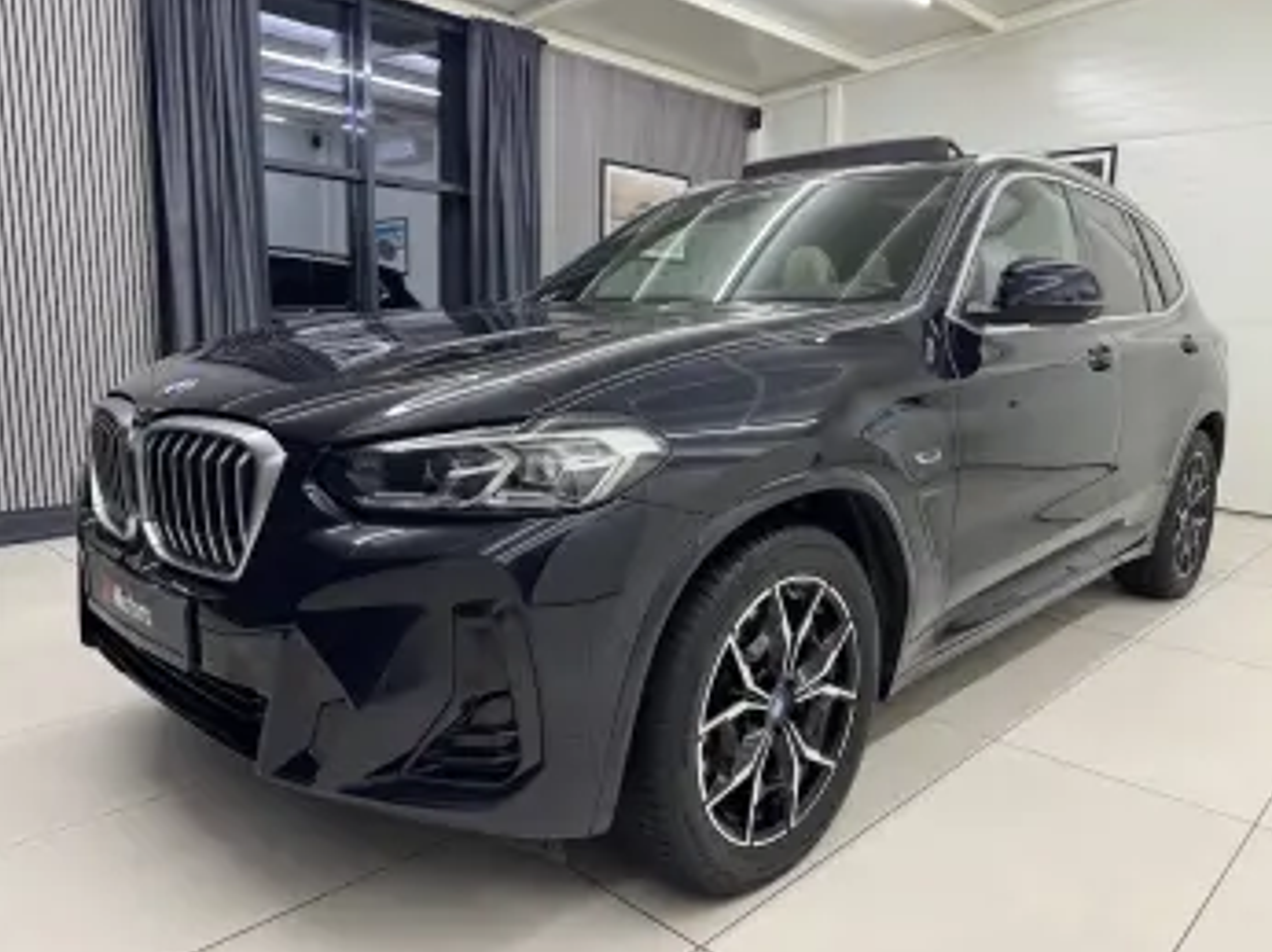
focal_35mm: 25
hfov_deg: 69.4
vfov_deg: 54.8
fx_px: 918
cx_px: 654
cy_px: 478
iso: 250
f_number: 1.78
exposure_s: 1/50
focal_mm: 6.76
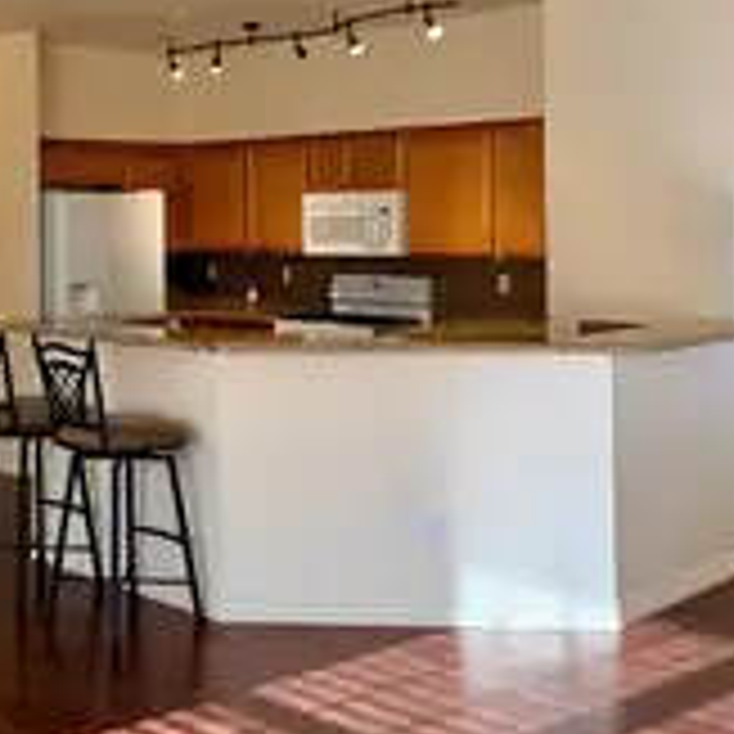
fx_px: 1247
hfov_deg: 31.7
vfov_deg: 32.2
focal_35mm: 52
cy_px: 194
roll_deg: +0.4
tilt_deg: +1.0
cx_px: 122
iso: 80
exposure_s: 1/174
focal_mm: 6.76
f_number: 1.78
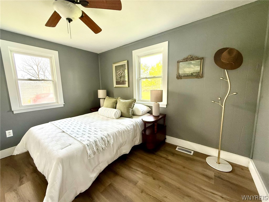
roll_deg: +1.4
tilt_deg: -7.8
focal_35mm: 14
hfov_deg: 102.1
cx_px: 134
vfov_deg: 85.7
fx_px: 109
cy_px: 101
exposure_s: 1/99
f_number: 2.2
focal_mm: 2.22
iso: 250
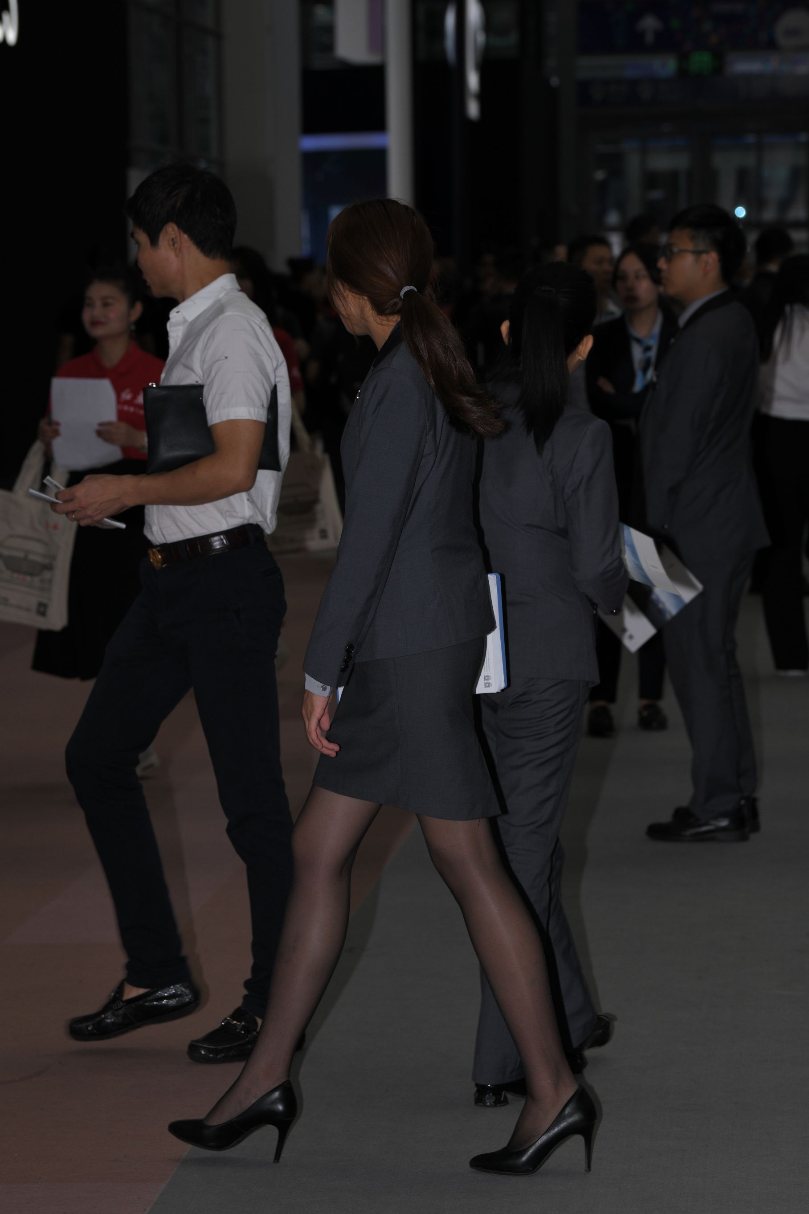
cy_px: 607
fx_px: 4382
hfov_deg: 10.5
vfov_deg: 15.8
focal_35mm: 130
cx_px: 404
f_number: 7.1
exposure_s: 1/200
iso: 400
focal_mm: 130
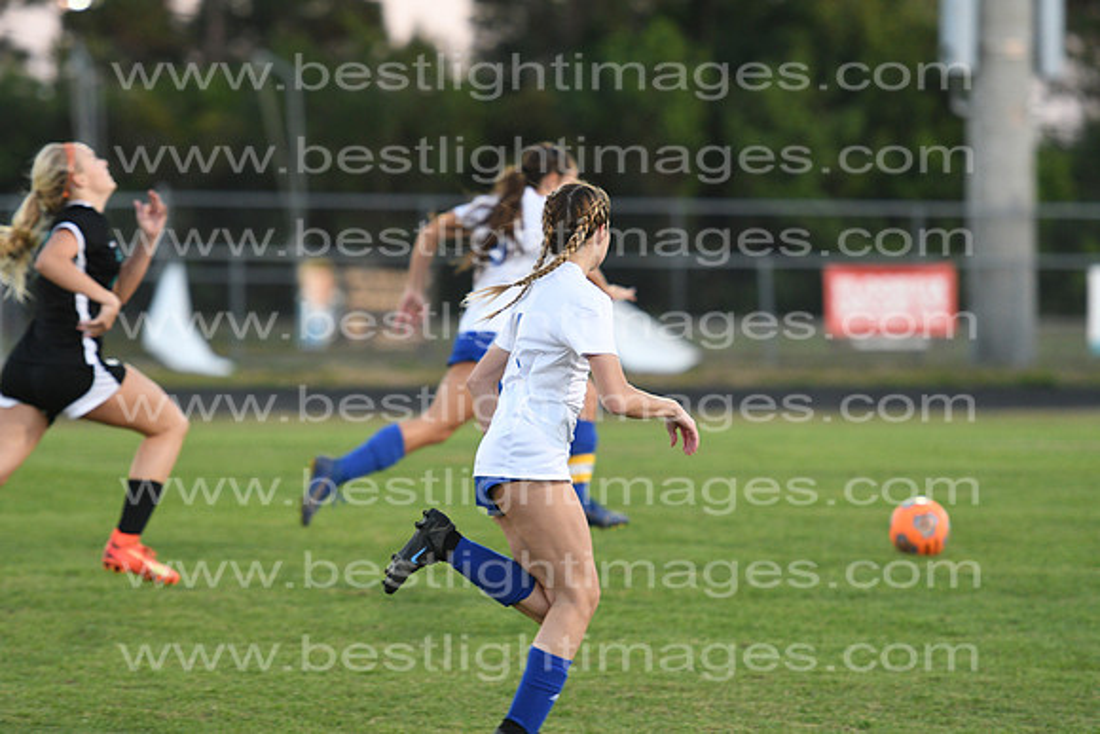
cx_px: 550
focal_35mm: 248
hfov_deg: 8.3
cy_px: 367
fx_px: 7564
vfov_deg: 5.6
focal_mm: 165
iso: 1400
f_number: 2.8
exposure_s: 1/800
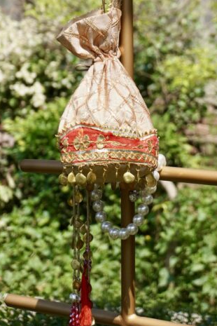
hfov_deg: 11.3
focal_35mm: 121
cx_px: 121
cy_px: 72
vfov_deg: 16.8
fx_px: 1094
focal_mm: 50
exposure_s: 1/2000
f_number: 6.3
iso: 800
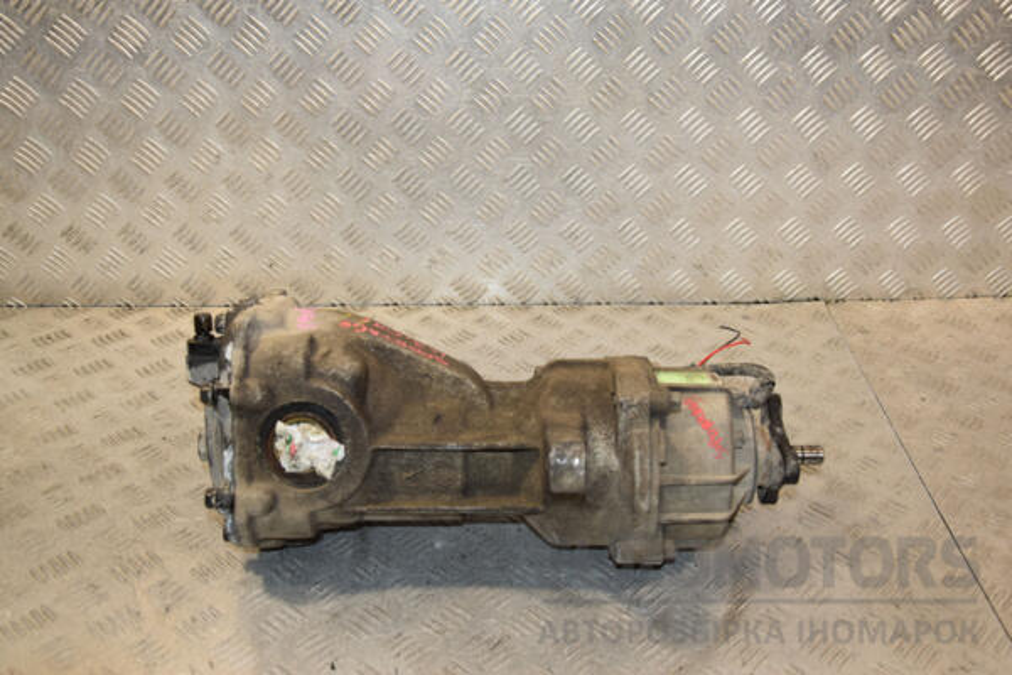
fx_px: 1096
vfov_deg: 34.2
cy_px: 338
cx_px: 506
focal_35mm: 39
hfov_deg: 49.6
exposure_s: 1/200
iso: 800
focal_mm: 26
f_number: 5.6
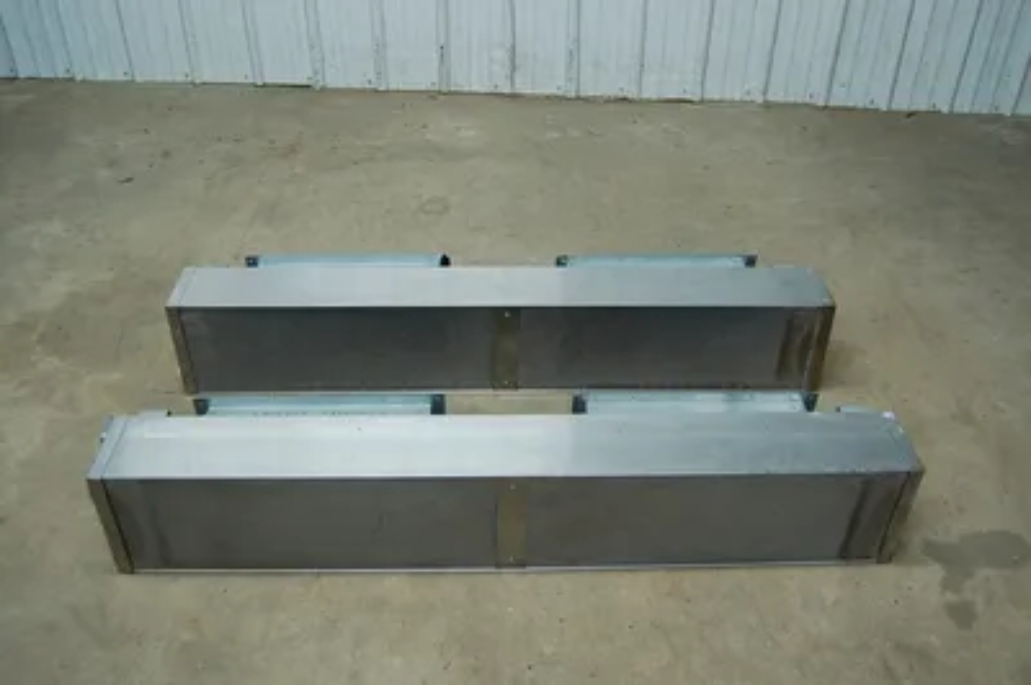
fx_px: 944
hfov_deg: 57.3
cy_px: 342
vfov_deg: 39.9
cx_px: 516
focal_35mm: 33
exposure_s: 1/25
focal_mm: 22
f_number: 3.8
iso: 400
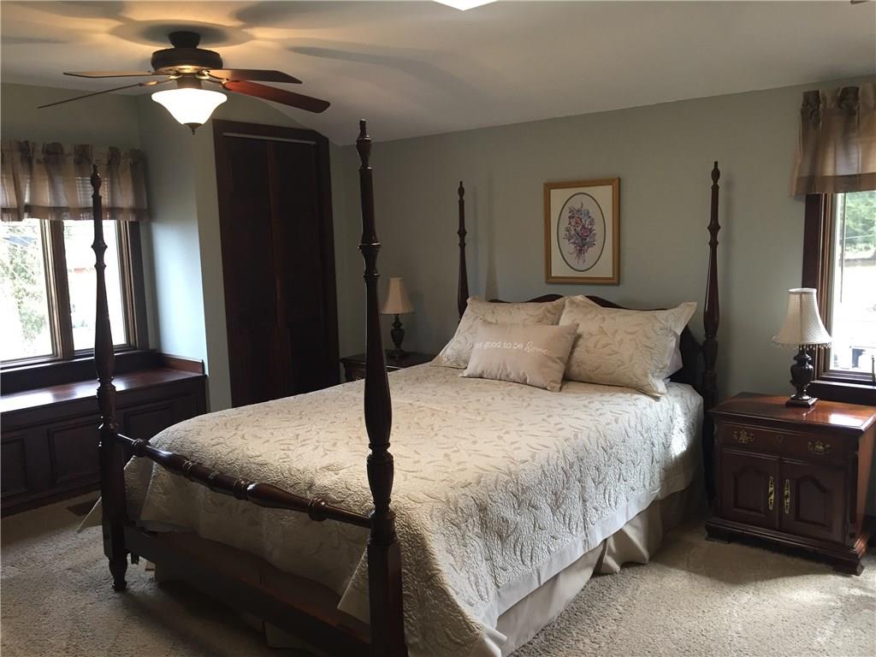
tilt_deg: -6.6
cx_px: 438
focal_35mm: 29
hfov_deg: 61.7
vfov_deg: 48.2
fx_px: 734
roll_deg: +1.8
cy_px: 328
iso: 40
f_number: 2.2
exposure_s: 1/30
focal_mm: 4.15
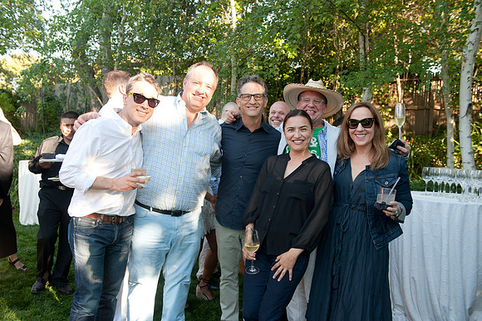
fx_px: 415
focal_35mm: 31
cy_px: 160
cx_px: 241
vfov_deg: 42.3
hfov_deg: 60.3
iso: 800
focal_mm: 31
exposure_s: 1/250
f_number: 4
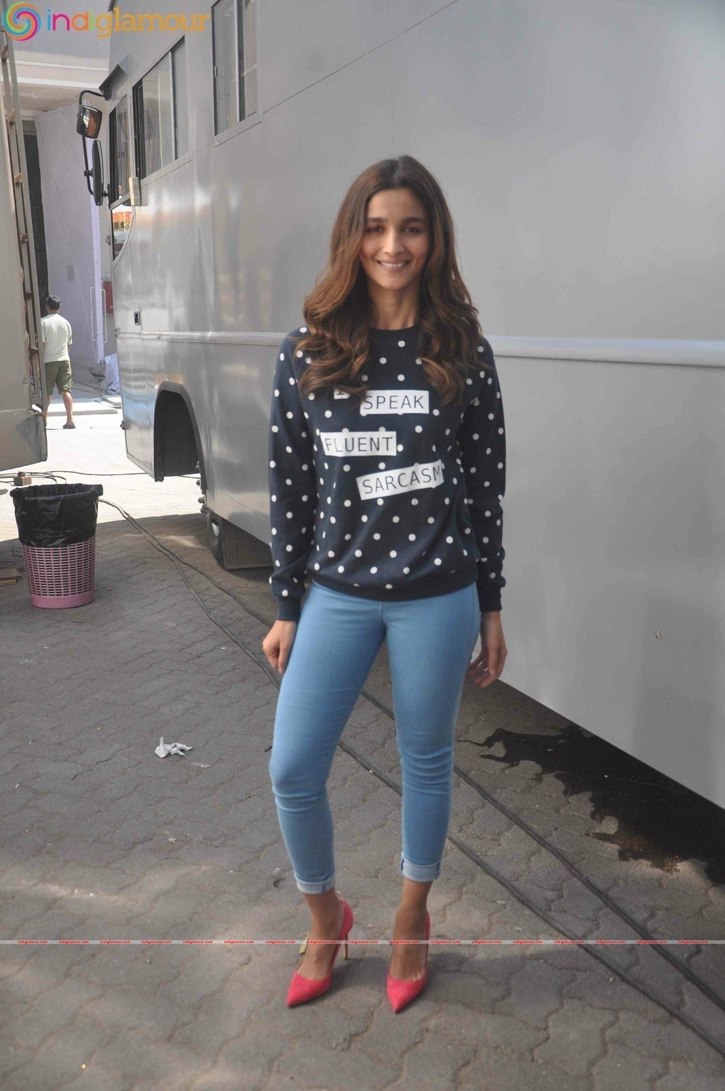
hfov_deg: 35.4
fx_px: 1136
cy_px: 546
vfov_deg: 51.3
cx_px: 362
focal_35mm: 38
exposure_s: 1/1600
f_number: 4
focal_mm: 25
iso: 640
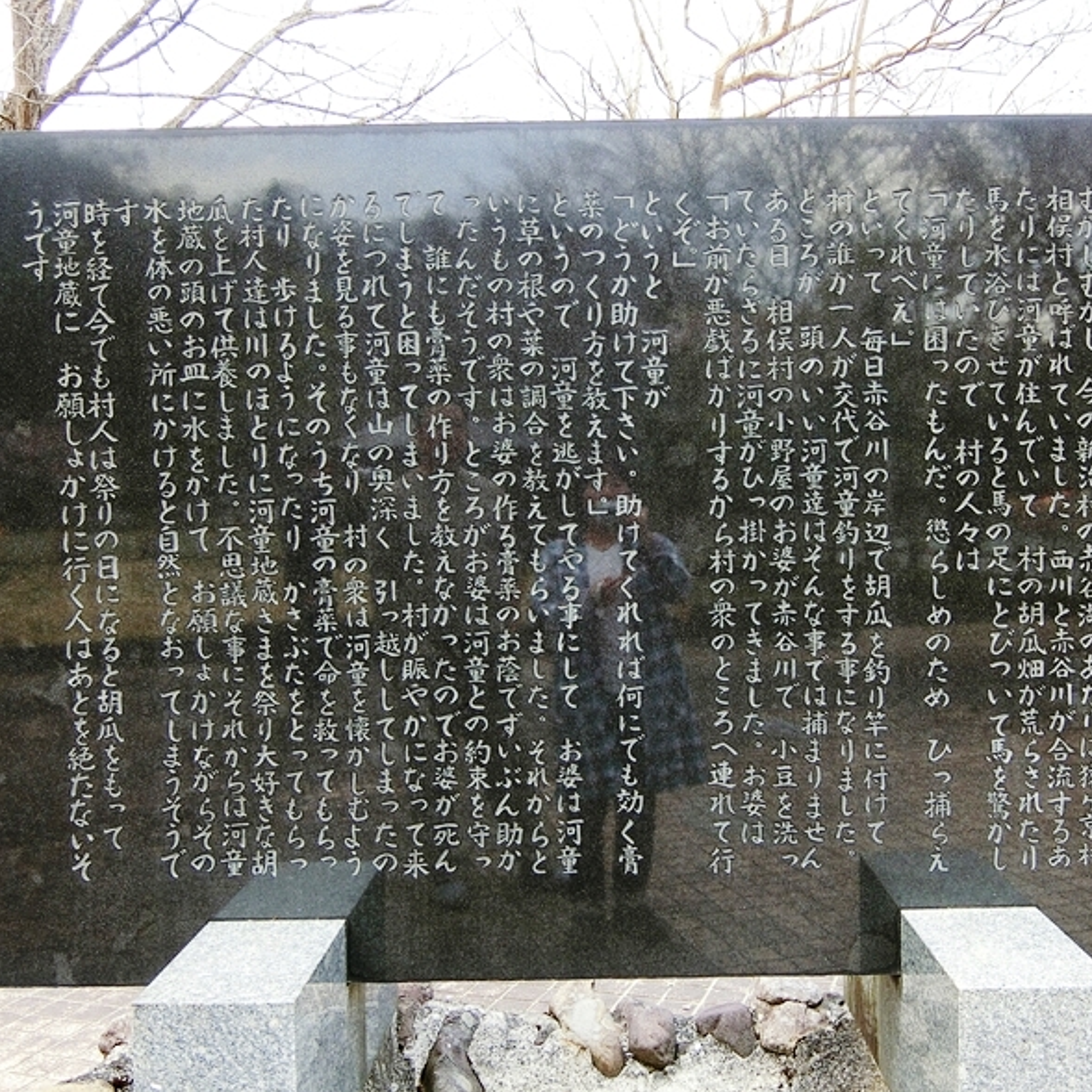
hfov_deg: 46.0
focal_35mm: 36
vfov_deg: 46.0
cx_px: 612
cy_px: 545
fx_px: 1285
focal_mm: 6.4
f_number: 3.3
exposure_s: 1/160
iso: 80
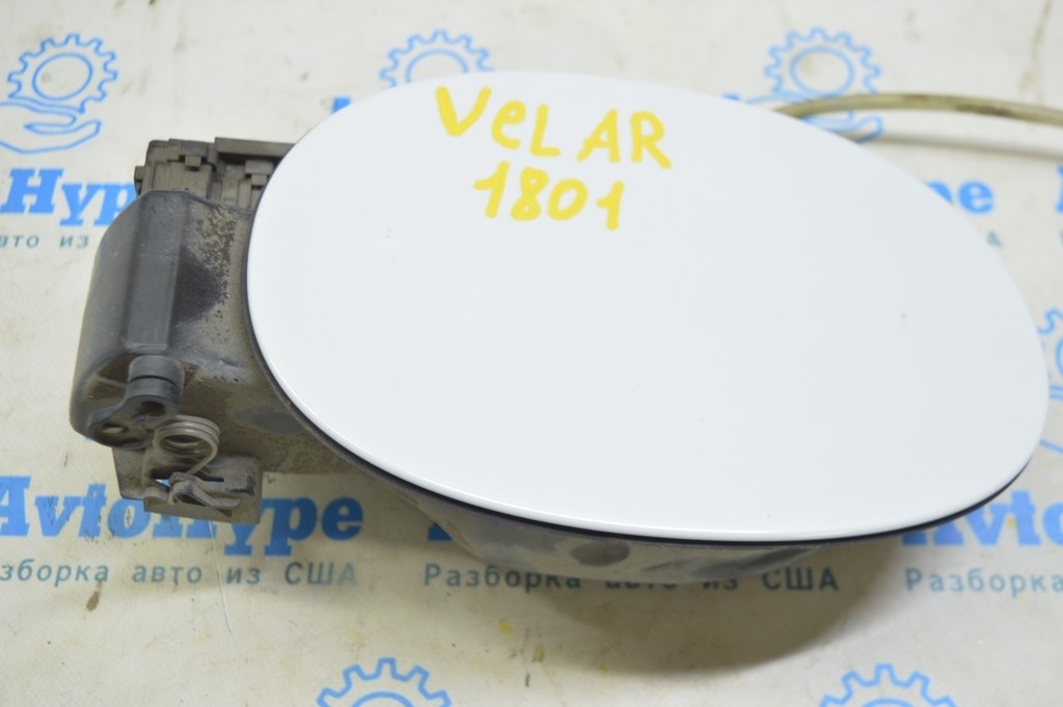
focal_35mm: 42
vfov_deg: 31.8
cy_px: 354
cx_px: 532
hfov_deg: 46.4
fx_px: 1239
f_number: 5.6
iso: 400
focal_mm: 28
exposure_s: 1/20
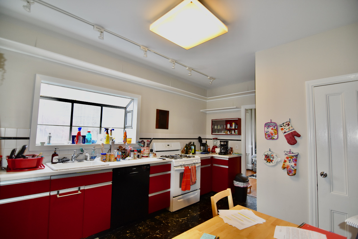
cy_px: 120
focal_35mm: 16
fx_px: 164
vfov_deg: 72.1
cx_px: 179
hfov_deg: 95.0
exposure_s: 1/100
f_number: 2.8
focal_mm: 11
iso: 400
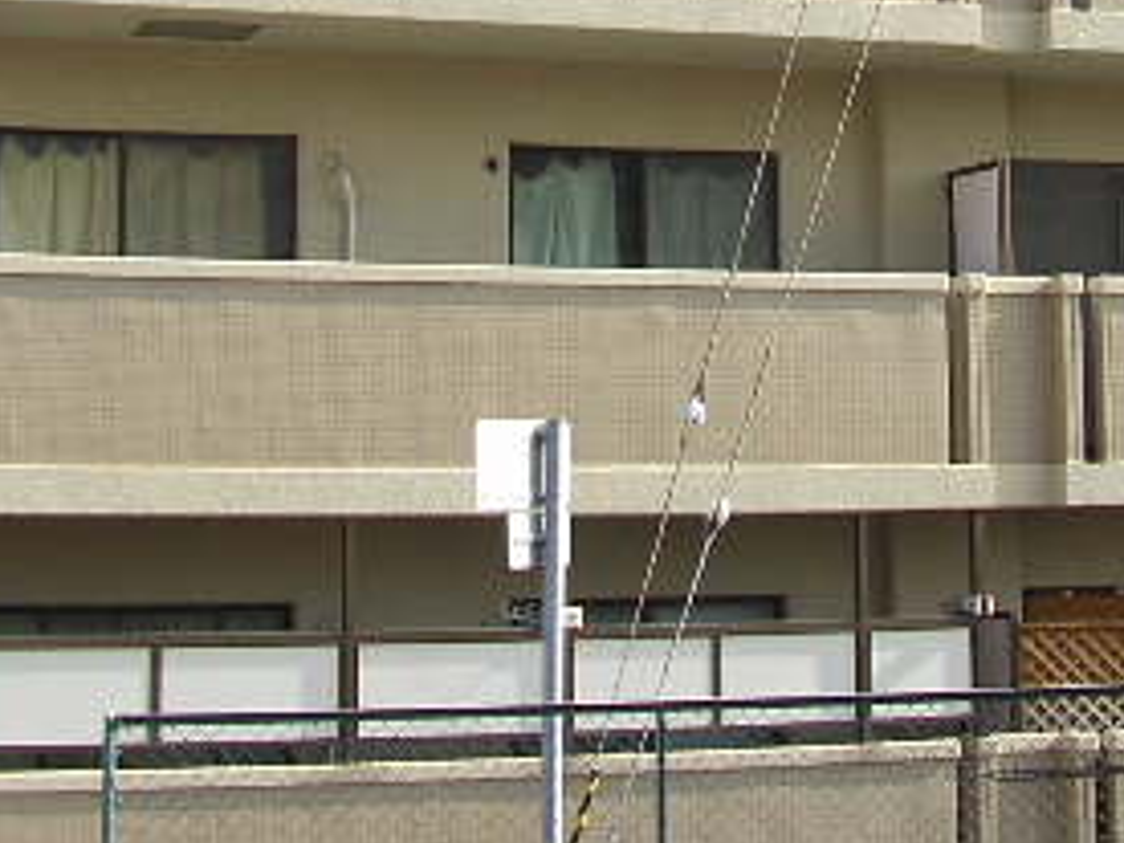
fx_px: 2857
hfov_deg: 22.2
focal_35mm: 88
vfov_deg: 16.2
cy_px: -126
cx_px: 611
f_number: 2.9
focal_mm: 5.8
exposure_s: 1/435
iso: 71
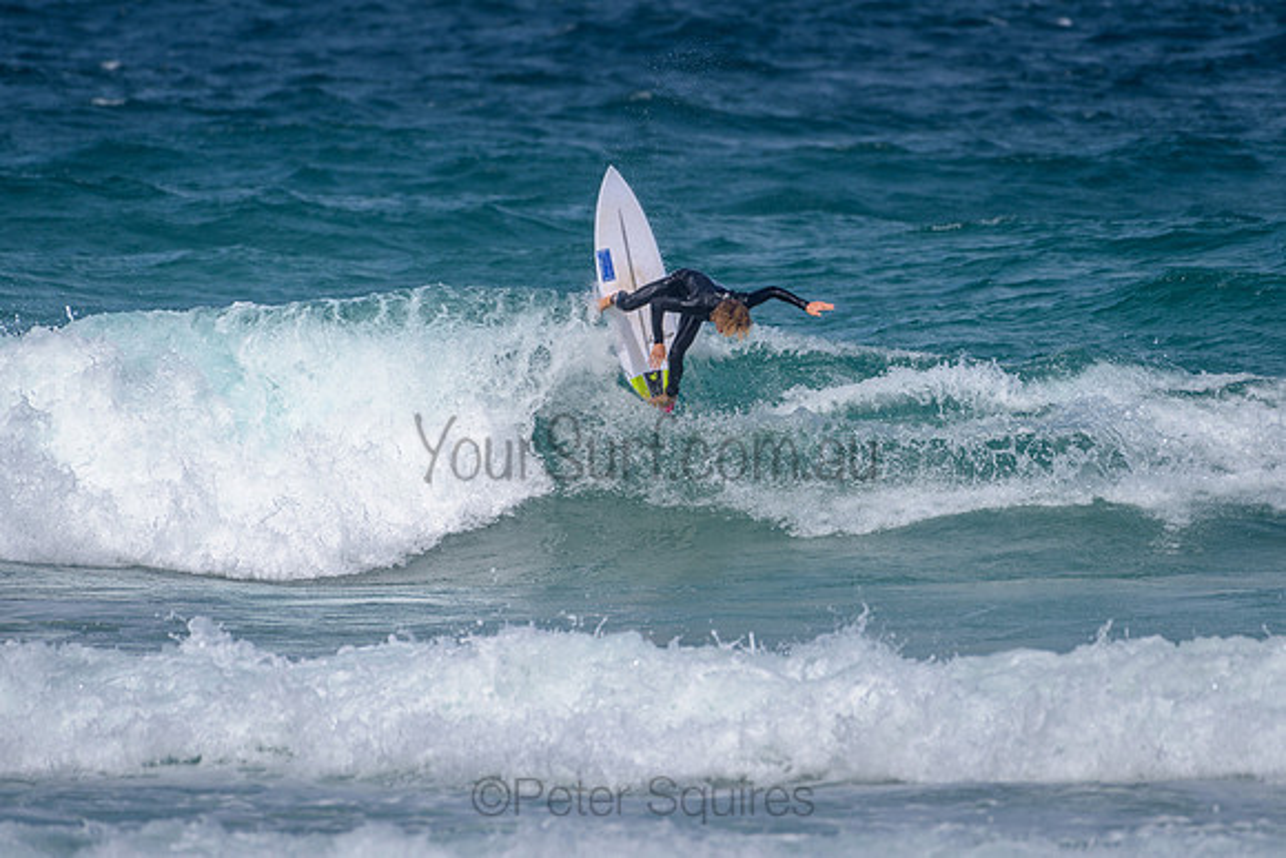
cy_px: 378
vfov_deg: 2.2
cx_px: 747
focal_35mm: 613
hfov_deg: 3.4
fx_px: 21914
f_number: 5.6
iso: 90
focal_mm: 500
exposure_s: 1/2000
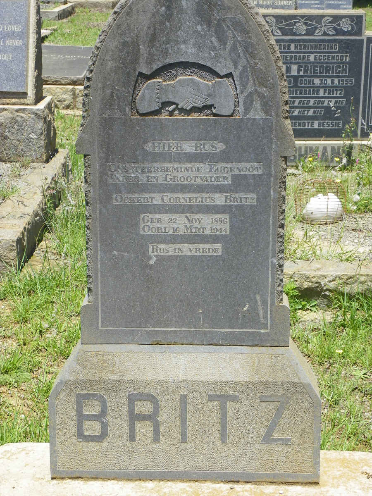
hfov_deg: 18.4
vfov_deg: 24.4
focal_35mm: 80
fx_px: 1146
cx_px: 186
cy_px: 248
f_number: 5
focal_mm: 14.2
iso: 64
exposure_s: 1/200
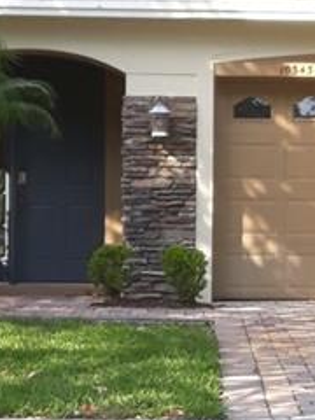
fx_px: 1699
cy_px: 306
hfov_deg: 10.6
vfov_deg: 14.1
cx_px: 250
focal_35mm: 140
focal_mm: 3.7
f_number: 1.7
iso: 40
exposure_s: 1/273
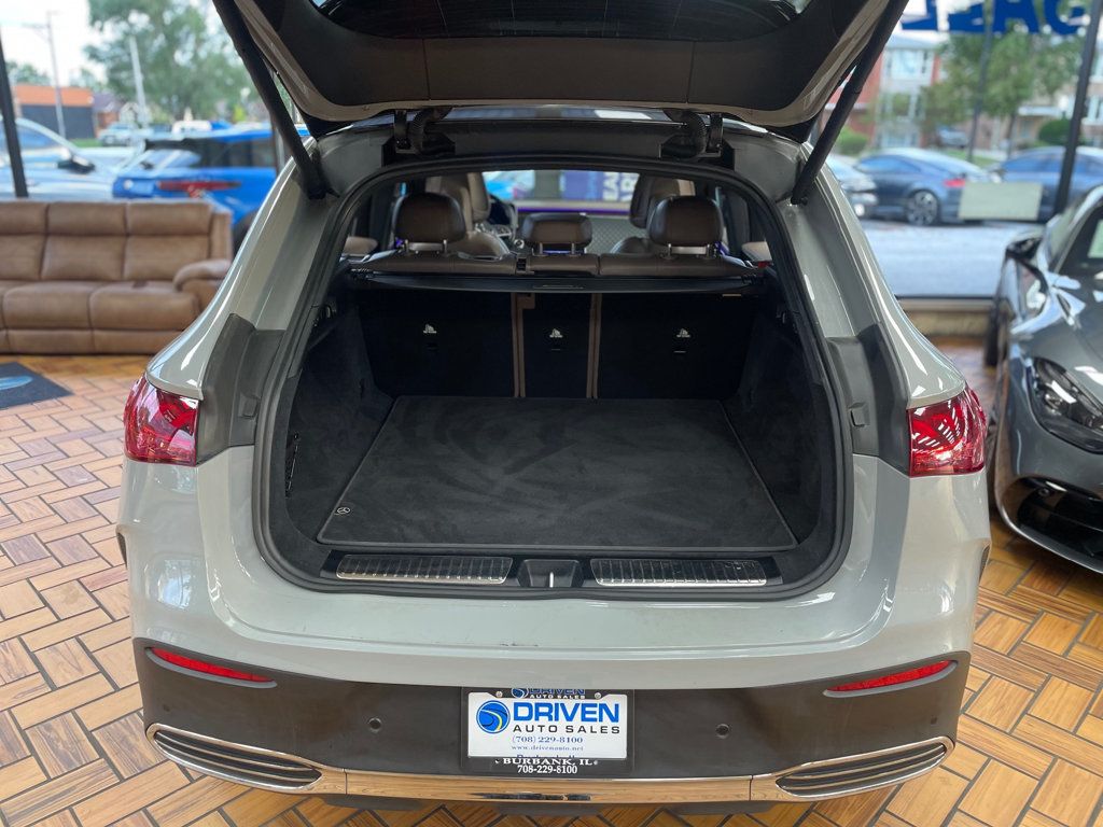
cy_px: 414
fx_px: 828
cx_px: 552
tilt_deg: -19.7
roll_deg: -0.6
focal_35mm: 26
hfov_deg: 67.3
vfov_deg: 53.1
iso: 125
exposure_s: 1/60
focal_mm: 4.2
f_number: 1.6
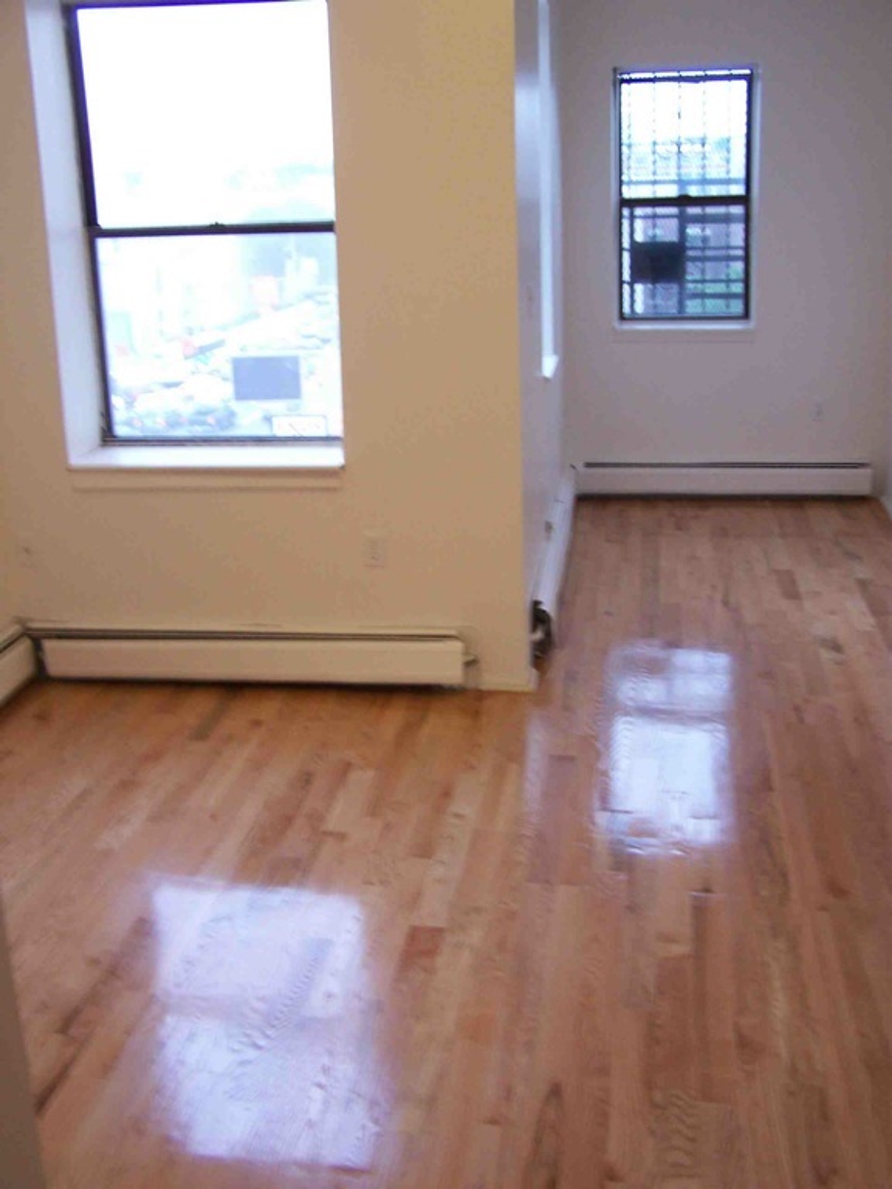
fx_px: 1306
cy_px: 594
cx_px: 446
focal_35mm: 38
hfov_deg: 37.7
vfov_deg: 49.0
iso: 140
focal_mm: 6.3
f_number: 2.8
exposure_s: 1/15
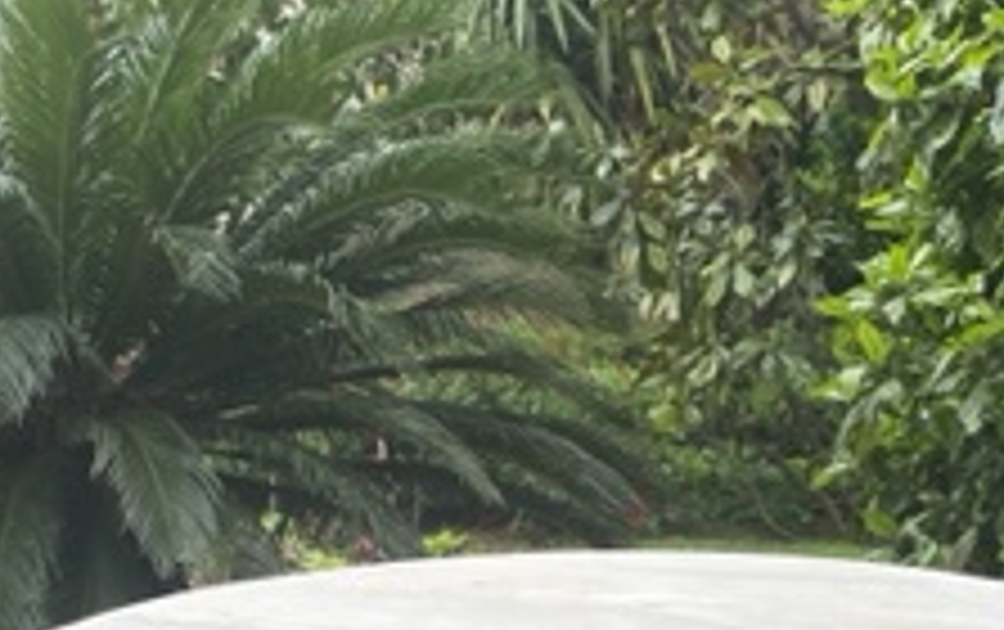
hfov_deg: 25.9
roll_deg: +0.5
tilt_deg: -18.0
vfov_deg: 15.4
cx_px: 689
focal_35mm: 79
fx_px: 2164
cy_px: 918
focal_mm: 4.2
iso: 32
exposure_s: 1/831
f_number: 1.6
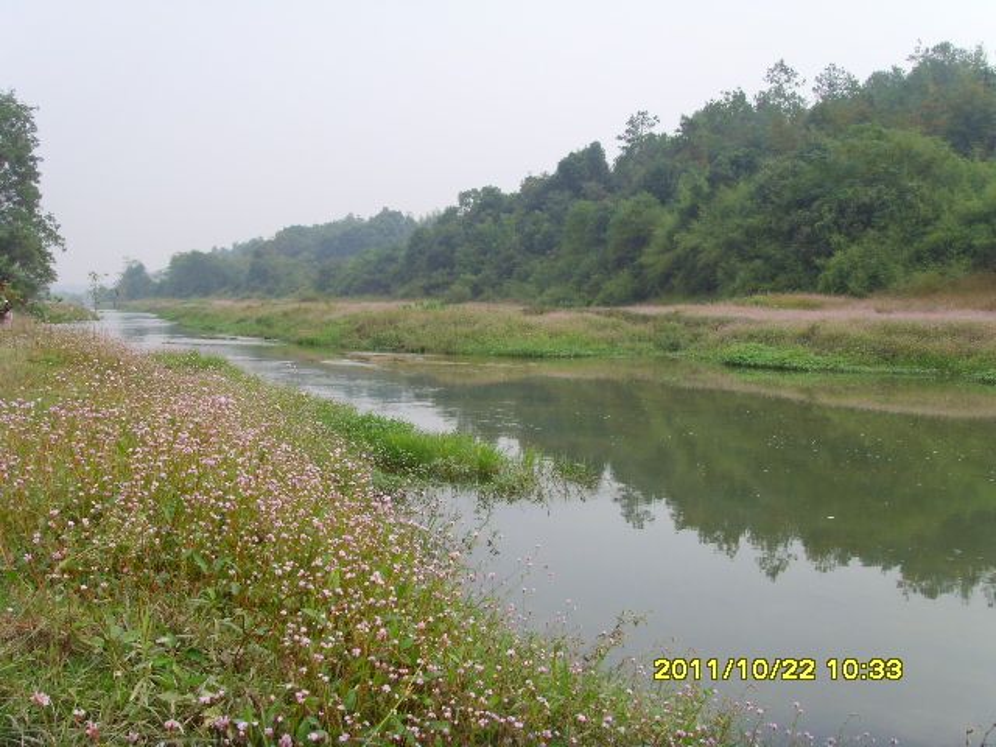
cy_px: 374
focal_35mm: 39
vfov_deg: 36.8
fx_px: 1122
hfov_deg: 47.9
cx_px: 498
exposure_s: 1/180
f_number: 6.3
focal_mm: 6.6
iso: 80
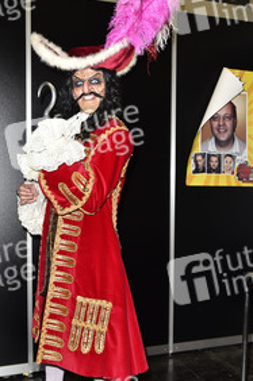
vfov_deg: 44.5
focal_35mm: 44
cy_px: 205
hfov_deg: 30.4
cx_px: 114
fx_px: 466
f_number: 4.5
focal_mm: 31
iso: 400
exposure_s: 1/60
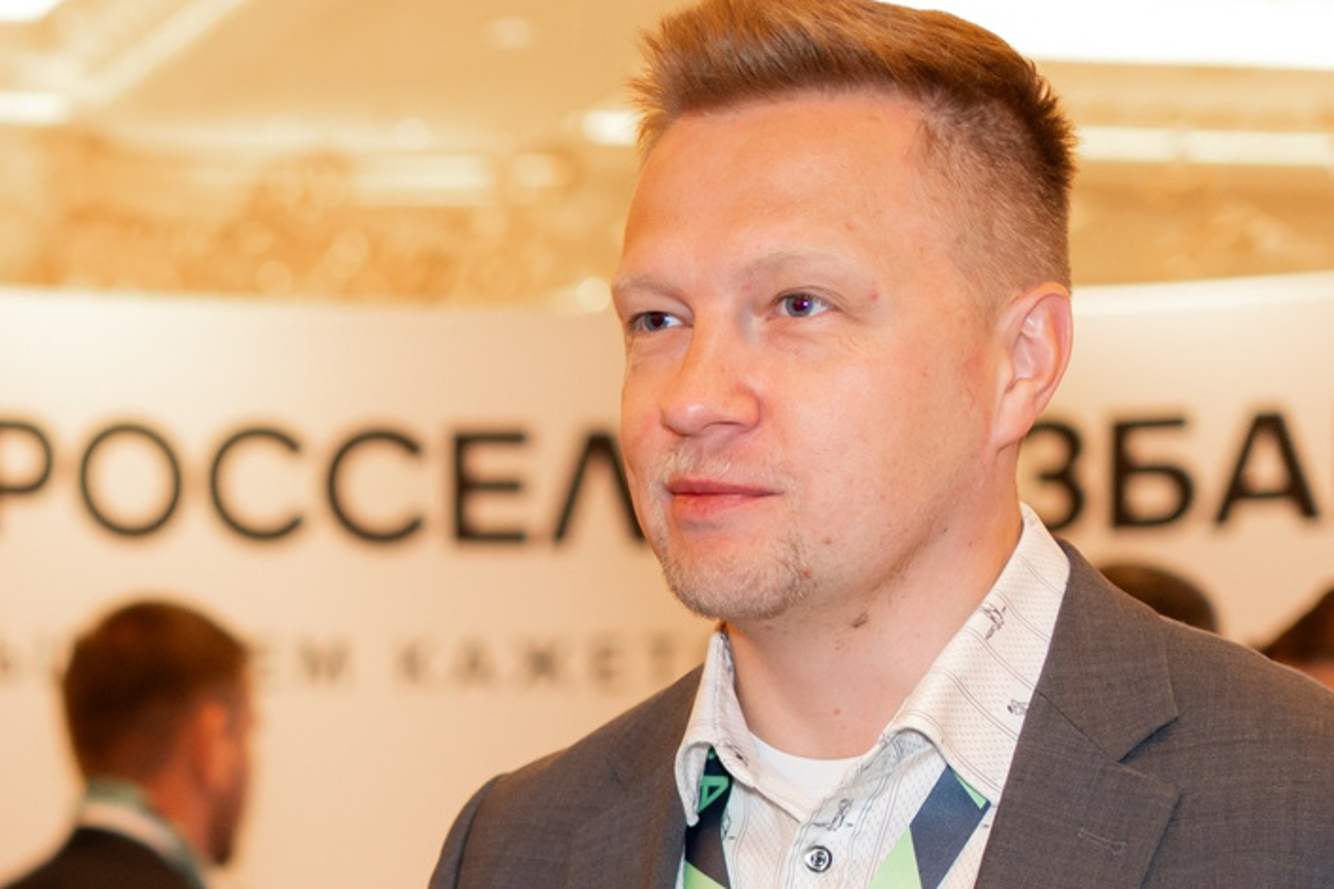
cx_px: -22
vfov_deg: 9.8
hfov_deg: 14.7
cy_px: 1250
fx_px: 5075
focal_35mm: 137
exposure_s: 1/100
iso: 500
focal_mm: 35
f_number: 2
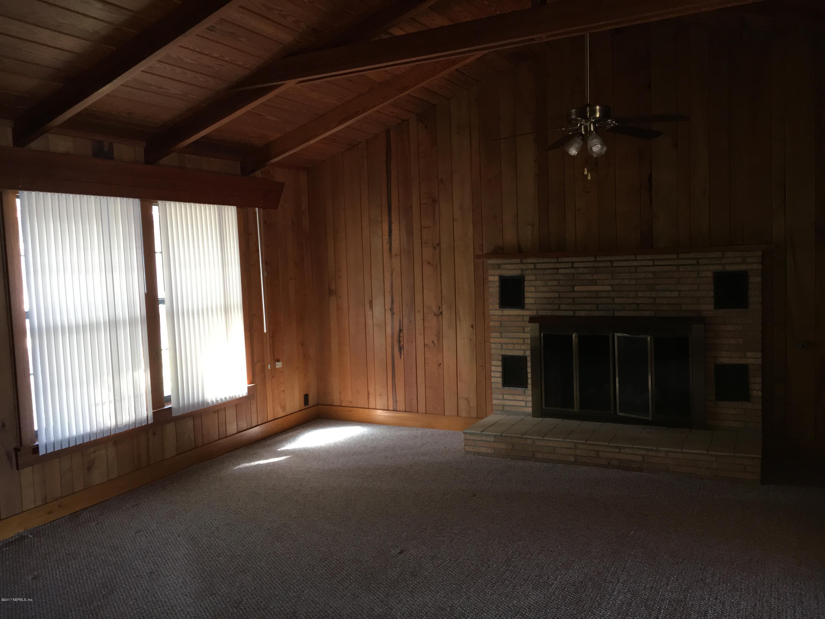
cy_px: 310
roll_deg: +1.6
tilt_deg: -5.3
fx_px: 691
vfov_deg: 48.2
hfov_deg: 61.7
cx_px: 412
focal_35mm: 29
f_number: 2.2
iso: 100
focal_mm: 4.15
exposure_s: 1/17
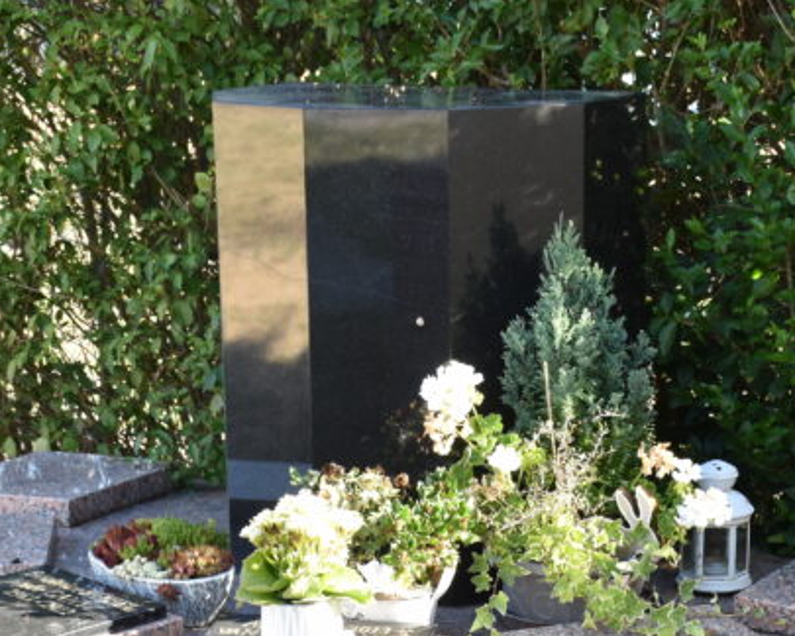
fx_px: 2263
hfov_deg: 19.9
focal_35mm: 96
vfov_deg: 15.8
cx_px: 408
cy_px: 592
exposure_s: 1/160
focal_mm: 27
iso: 400
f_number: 6.3
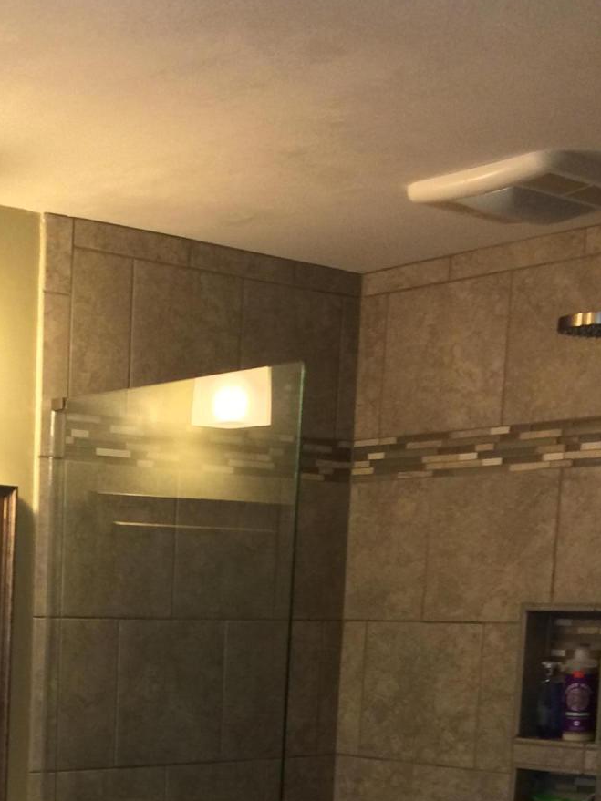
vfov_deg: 27.4
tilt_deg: -8.0
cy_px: 831
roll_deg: -1.0
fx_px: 1528
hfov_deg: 21.0
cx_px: -78
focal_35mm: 66
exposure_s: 1/30
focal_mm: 4.15
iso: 200
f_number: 2.2
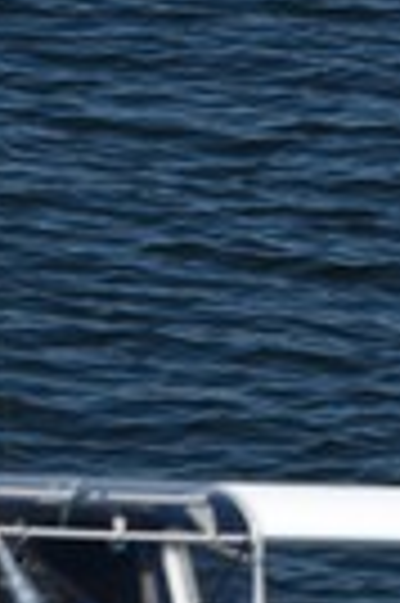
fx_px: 25598
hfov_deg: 0.9
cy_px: 1098
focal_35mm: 1532
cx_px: 40
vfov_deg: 1.3
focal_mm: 200
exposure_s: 1/125
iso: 125
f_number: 18
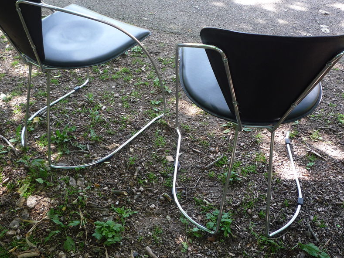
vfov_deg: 37.6
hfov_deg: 48.9
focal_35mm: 38
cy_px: 101
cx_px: 159
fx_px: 378
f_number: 3.3
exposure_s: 1/50
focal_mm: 5.2
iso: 100
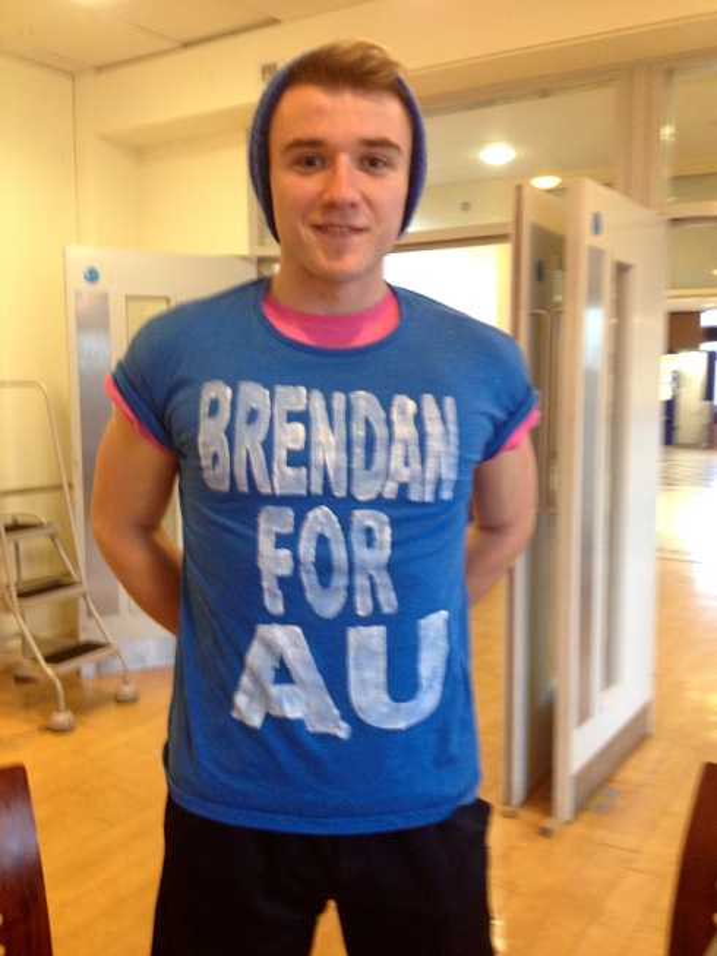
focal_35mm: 35
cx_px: 358
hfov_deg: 40.7
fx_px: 966
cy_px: 478
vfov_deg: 52.6
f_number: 2.4
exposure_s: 1/20
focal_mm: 4.28
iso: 125
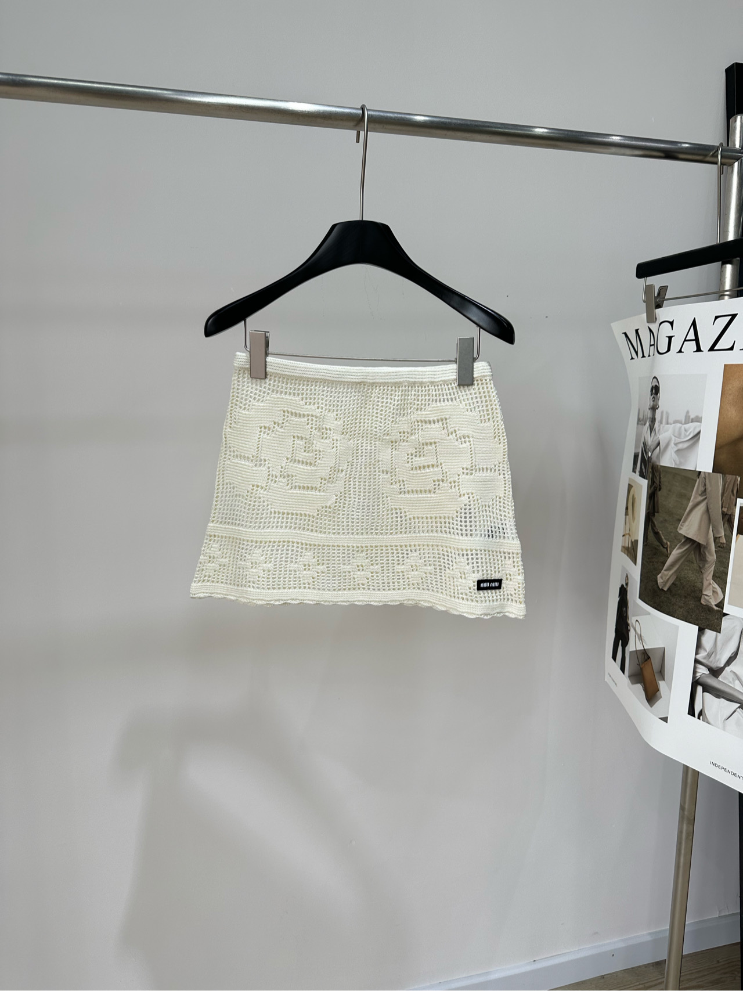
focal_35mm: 24
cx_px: 372
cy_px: 496
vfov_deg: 71.6
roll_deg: -0.9
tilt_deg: -10.4
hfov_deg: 56.8
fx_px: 687
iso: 80
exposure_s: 1/380
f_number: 1.78
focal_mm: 6.86
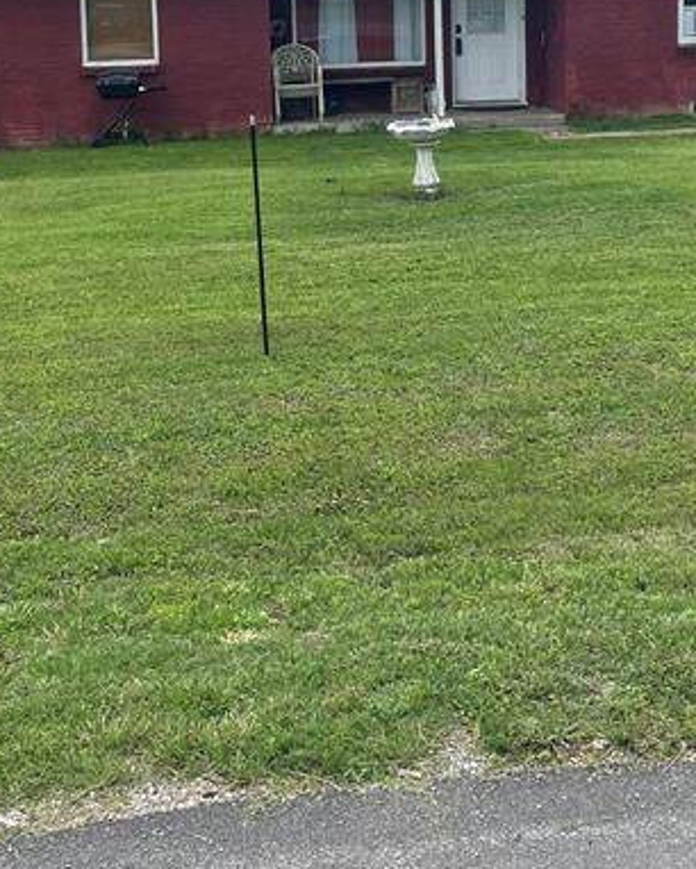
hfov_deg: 29.7
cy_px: 114
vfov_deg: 34.9
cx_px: 405
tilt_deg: -4.4
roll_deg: +1.1
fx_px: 1312
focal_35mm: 51
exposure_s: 1/3610
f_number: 1.6
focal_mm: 4.2
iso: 32
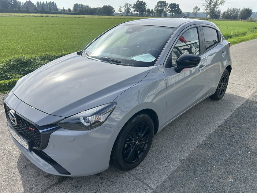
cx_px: 128
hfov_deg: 67.3
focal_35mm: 26
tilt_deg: -23.8
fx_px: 193
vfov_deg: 53.1
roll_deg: -1.5
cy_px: 96
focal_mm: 5.7
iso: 50
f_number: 1.5
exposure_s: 1/2571
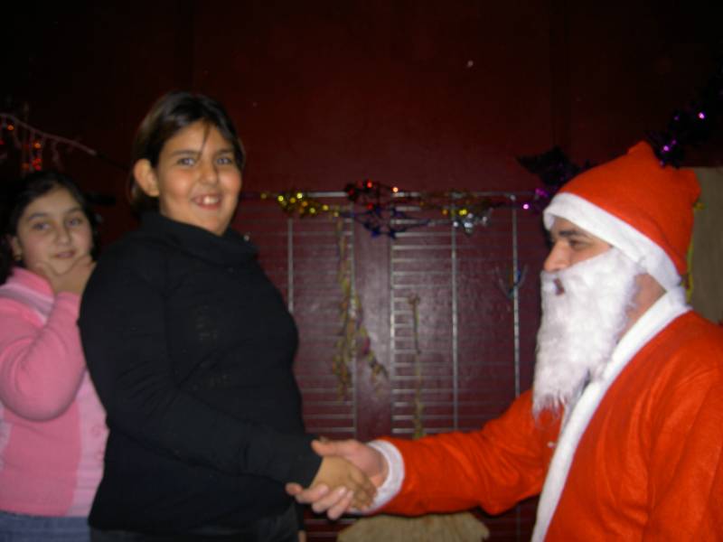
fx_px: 815
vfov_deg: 36.8
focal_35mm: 39
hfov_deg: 47.9
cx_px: 362
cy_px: 271
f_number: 2.8
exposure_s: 1/60
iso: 100
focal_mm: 8
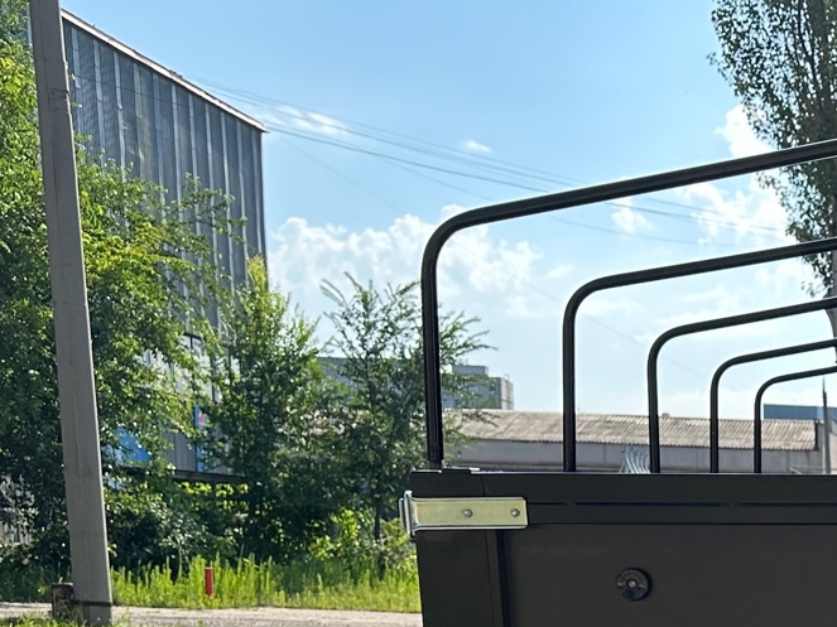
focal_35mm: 73
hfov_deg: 23.8
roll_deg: -0.9
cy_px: 887
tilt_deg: -10.8
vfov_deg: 18.3
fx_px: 1765
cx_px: 1053
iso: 80
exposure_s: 1/2070
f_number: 1.78
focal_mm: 6.86
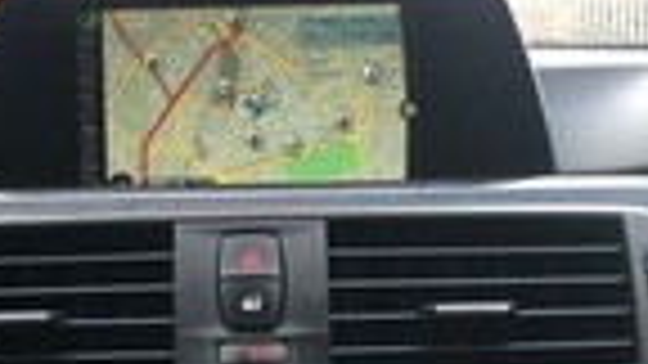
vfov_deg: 15.9
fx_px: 1271
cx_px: 252
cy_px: 395
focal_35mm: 74
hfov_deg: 28.5
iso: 40
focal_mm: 4
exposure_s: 1/64
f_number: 1.8
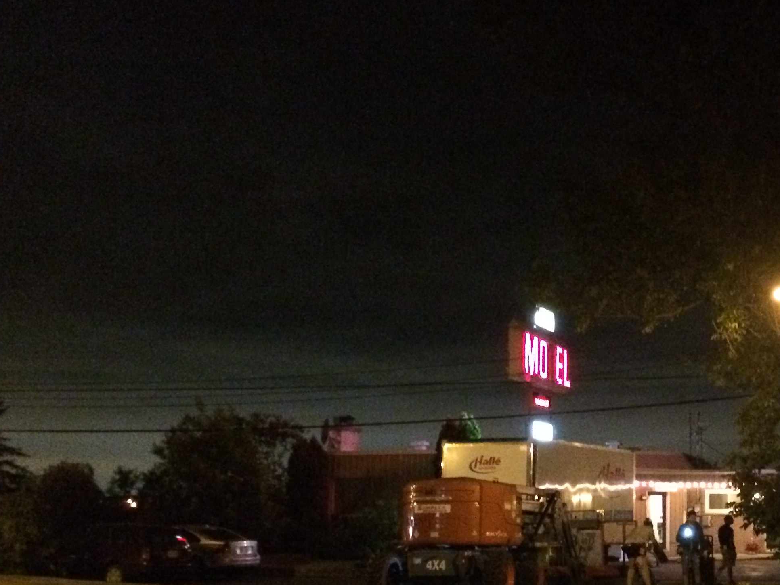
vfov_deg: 29.2
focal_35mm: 49
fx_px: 1104
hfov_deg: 37.1
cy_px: 441
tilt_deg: +3.9
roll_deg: +0.1
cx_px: 655
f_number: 2.2
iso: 1600
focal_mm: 4.15
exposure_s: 1/15
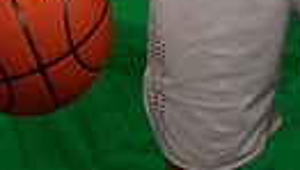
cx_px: 191
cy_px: -328
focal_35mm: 165
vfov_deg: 6.7
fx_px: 1314
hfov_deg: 13.0
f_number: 20
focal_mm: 24
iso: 800
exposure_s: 1/60
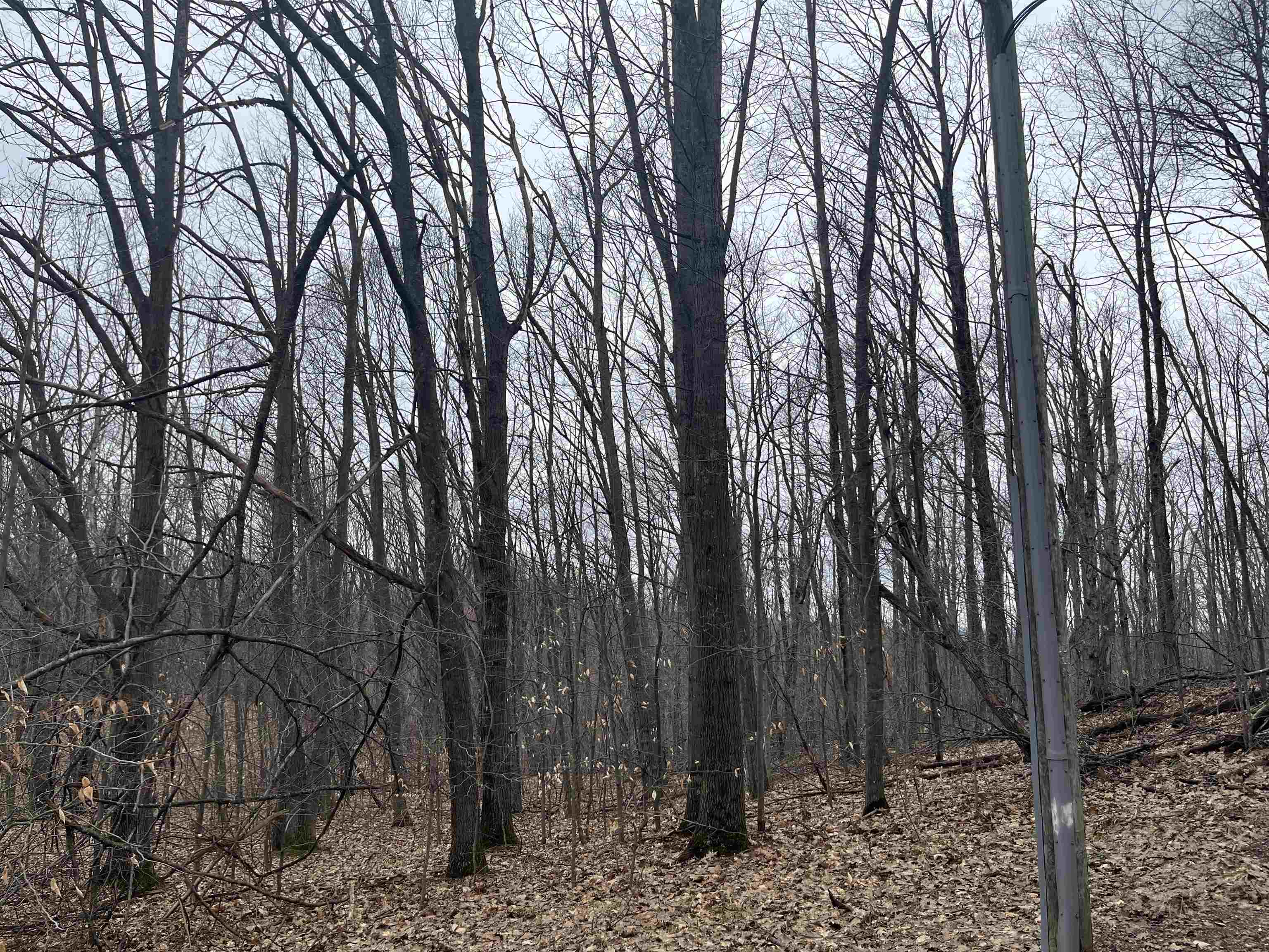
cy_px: 476
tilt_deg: +7.8
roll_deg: -2.0
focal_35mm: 26
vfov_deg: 53.1
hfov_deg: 67.3
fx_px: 953
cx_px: 634
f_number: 1.6
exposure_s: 1/1086
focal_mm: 5.1
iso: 50
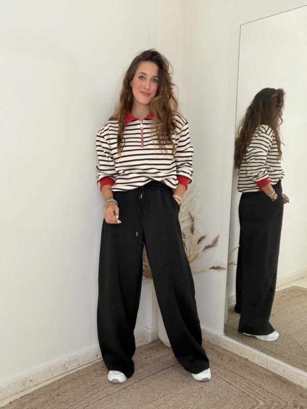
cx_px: 154
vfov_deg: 60.0
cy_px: 204
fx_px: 355
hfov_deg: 46.8
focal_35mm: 30
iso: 100
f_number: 1.9
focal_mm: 2.71
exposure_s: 1/60
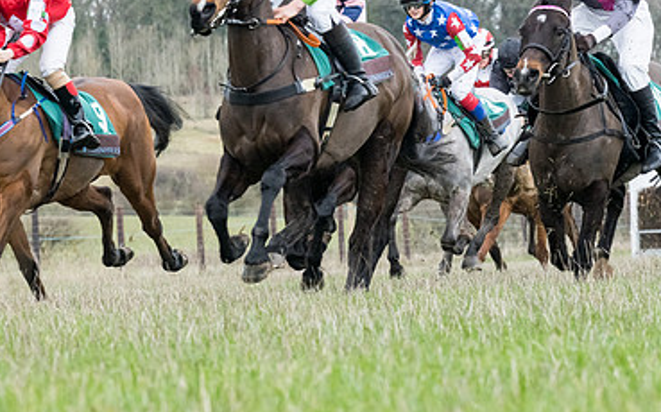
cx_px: -68
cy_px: 150
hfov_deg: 6.2
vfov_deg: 3.9
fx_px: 6030
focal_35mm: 335
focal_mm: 135
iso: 1000
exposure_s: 1/1000
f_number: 8
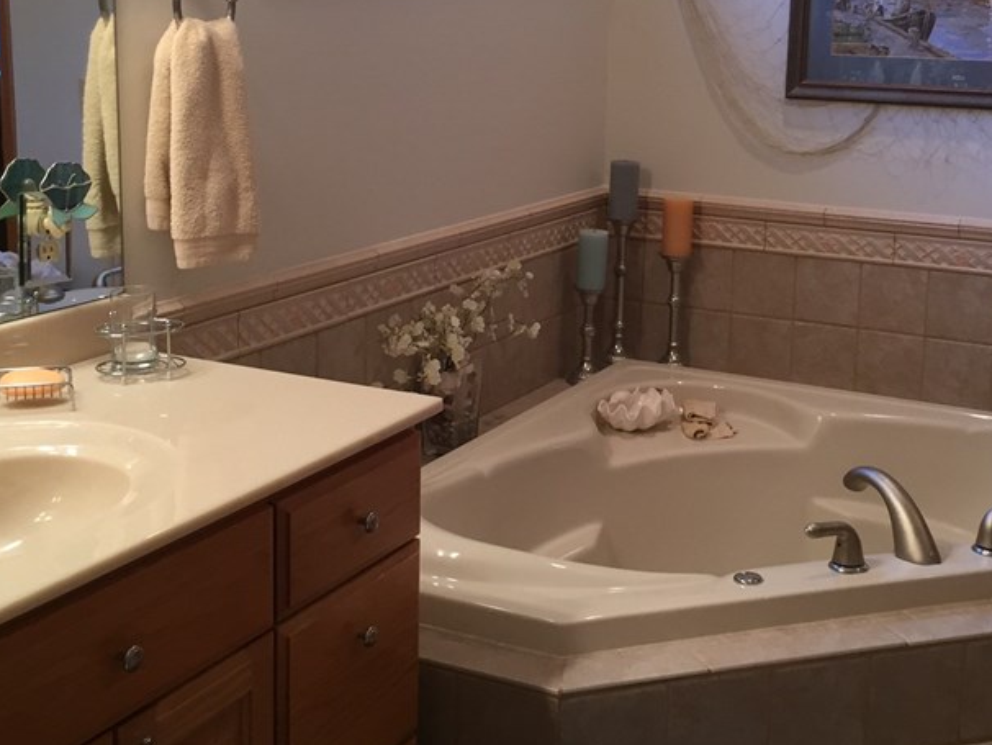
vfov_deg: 29.5
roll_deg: -2.6
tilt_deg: -8.9
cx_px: 563
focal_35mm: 49
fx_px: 1405
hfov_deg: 38.8
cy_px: 241
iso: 64
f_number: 2.2
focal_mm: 4.15
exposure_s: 1/30
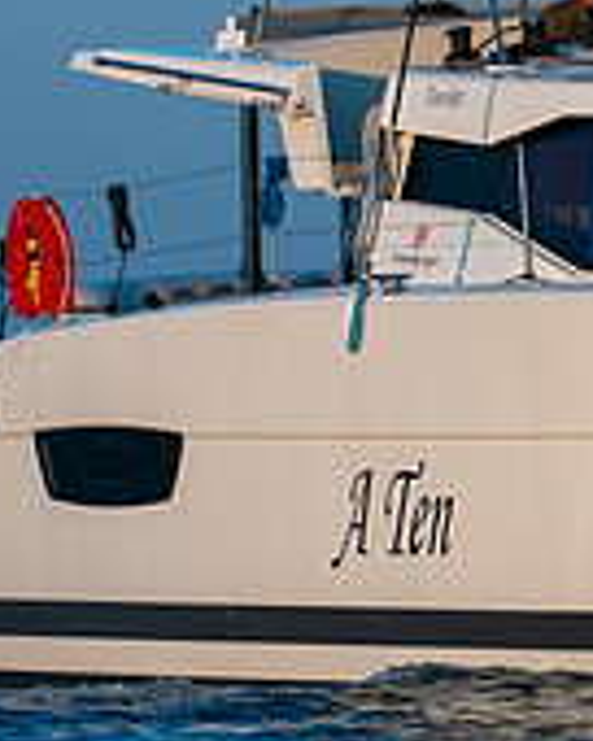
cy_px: 102
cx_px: 1030
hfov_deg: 2.3
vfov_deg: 2.8
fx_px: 14940
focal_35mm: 681
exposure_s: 1/1000
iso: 400
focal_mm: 200
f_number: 6.3
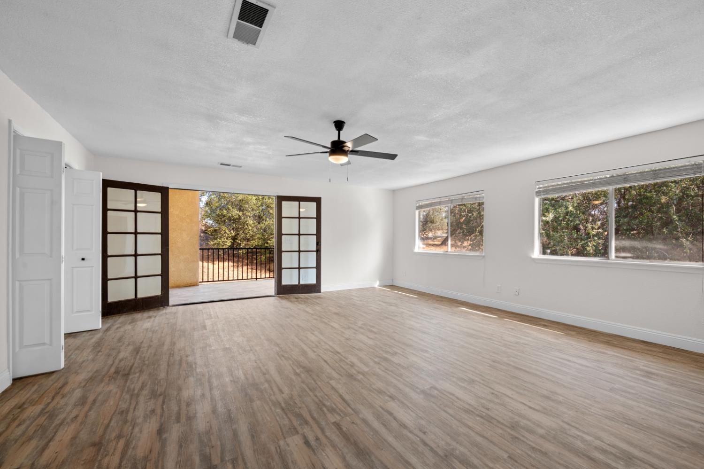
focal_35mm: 14
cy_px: 234
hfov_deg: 104.3
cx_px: 352
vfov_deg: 81.1
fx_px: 274
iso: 250
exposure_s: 1/13
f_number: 9
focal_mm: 14
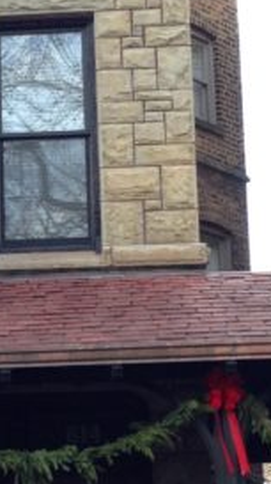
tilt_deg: +16.2
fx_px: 1729
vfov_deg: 15.9
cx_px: -46
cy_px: 321
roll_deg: +0.3
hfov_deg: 8.9
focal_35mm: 135
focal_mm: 4.12
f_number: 2.4
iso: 50
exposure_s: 1/60
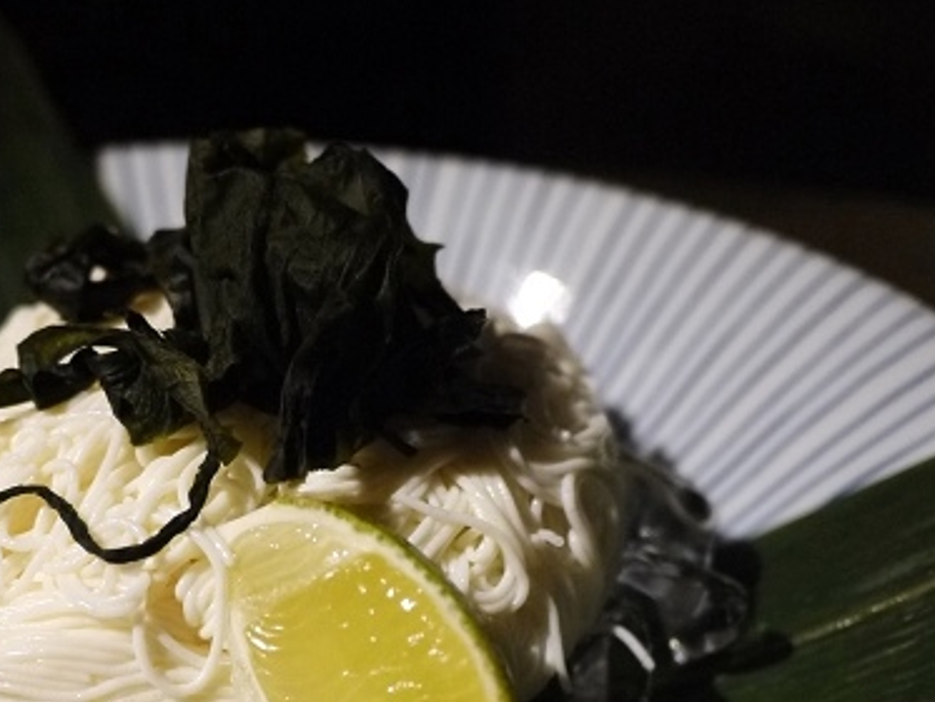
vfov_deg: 29.7
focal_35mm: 48
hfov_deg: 39.2
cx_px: 323
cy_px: 549
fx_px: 1297
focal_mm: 14
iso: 800
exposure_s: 1/60
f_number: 2.5
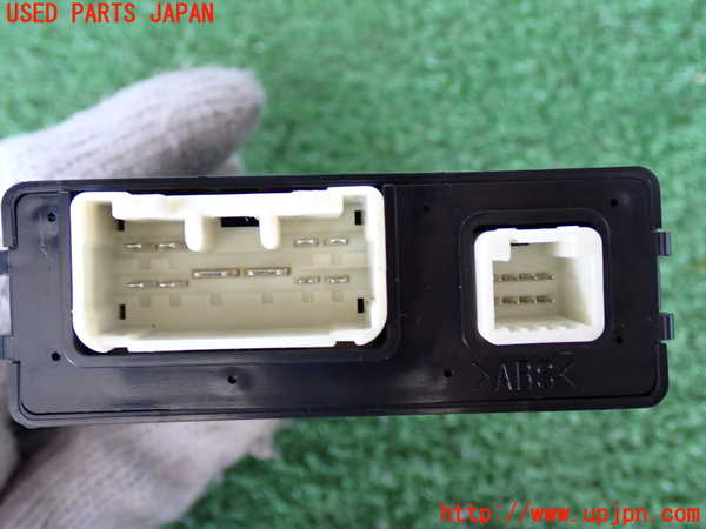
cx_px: 353
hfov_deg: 40.4
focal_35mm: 47
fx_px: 959
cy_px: 264
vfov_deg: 30.9
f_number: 3.1
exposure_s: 1/50
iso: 800
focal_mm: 8.4
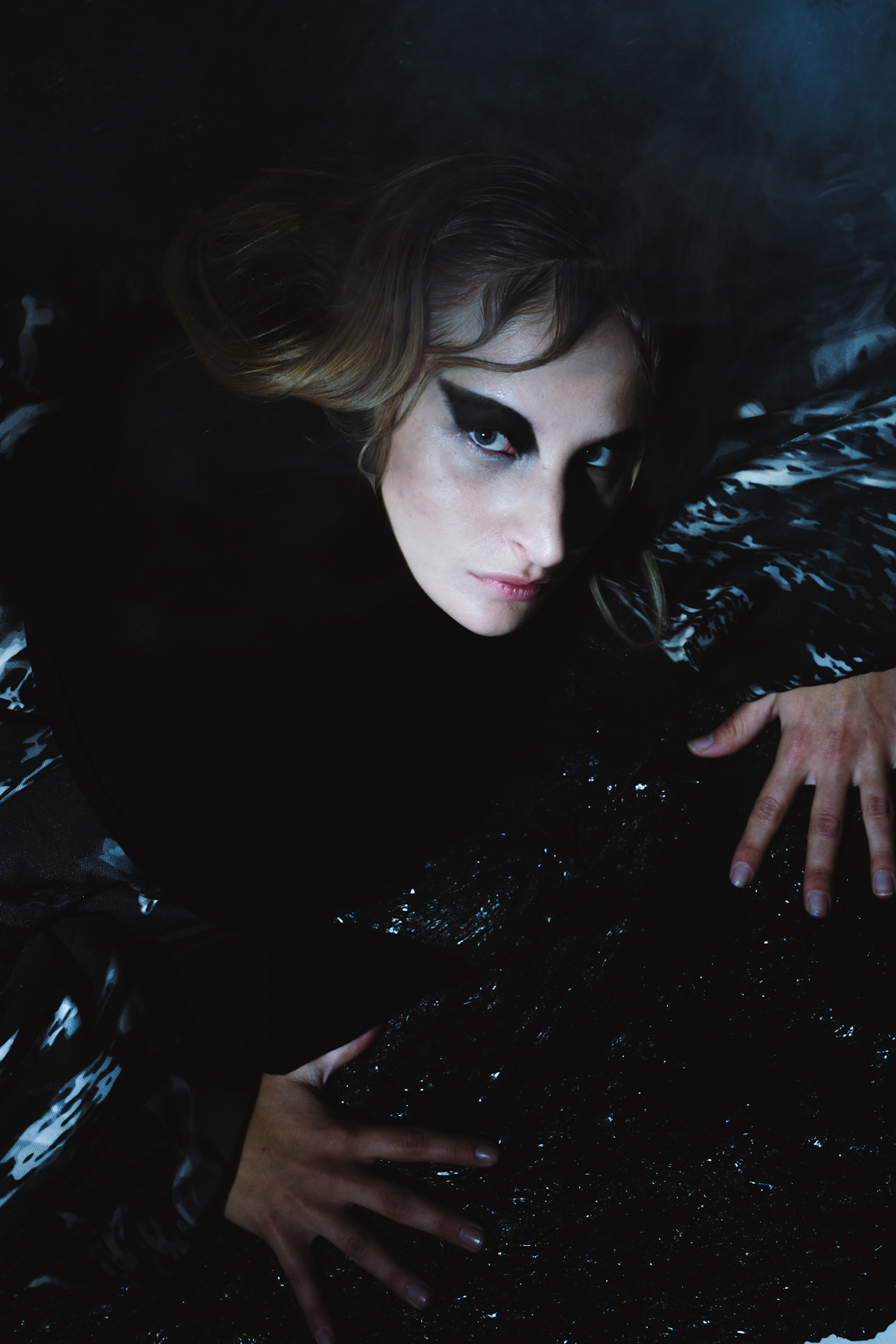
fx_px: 2240
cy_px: 672
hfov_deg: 22.6
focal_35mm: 60
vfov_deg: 33.4
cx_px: 448
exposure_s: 1/125
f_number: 16
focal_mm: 60
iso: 100
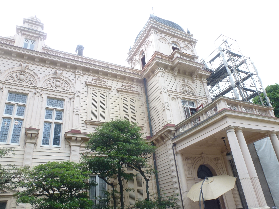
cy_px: 108
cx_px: 143
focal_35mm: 25
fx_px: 202
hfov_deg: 69.4
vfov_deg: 54.9
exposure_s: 1/125
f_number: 4
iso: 100
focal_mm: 4.3
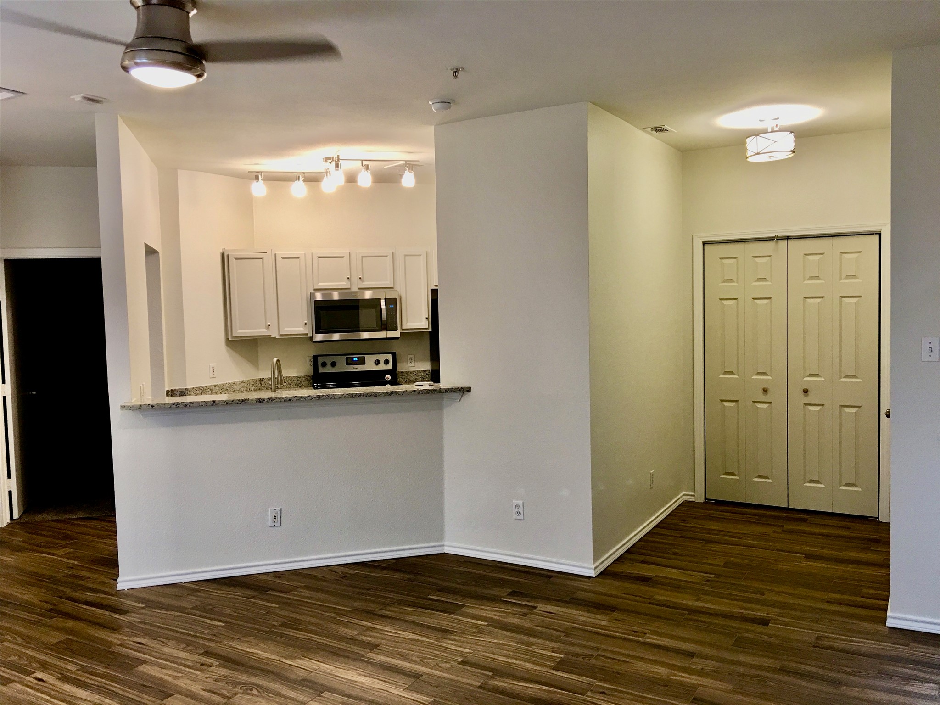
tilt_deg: -2.7
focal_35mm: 29
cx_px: 470
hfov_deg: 61.7
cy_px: 352
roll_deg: +1.0
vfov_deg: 48.2
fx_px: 787
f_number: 2.2
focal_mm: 4.15
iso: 32
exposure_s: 1/15
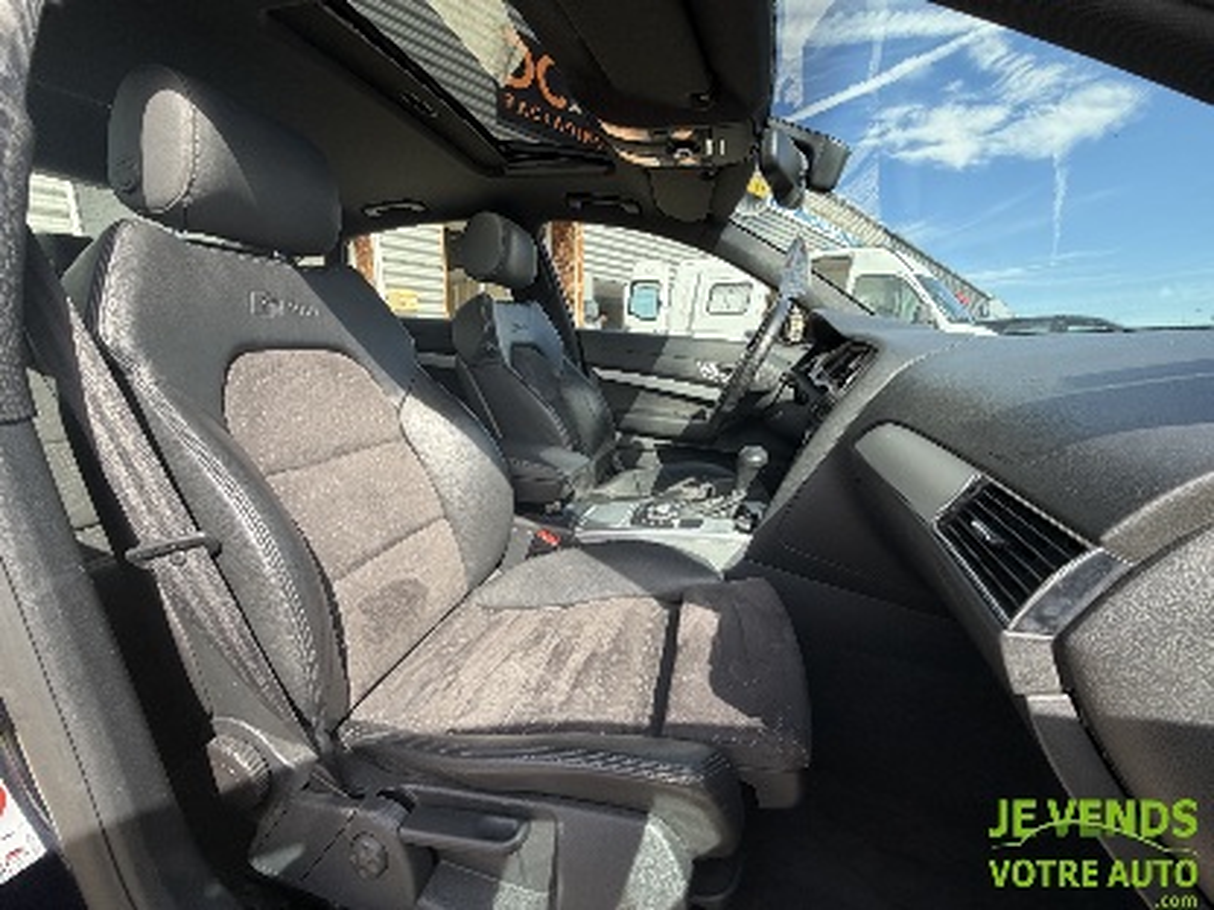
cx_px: 607
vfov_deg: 85.7
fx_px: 491
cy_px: 455
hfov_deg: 102.1
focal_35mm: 14
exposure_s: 1/419
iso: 64
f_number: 2.2
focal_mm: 2.22
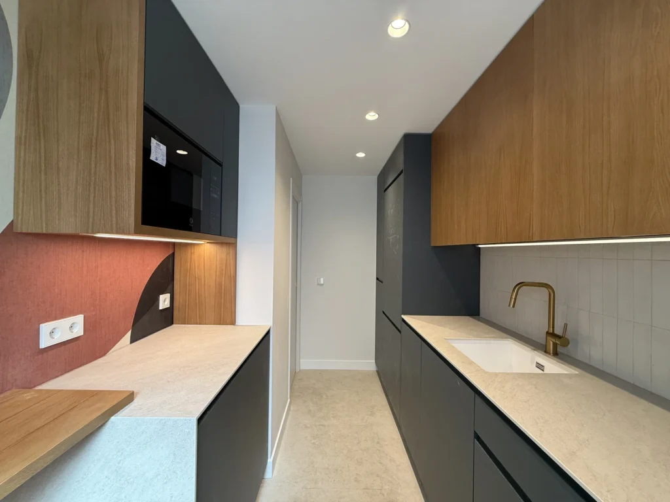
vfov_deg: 85.7
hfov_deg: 102.1
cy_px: 251
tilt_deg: +0.1
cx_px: 335
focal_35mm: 14
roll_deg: -1.1
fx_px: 271
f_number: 2.2
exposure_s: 1/100
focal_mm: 2.22
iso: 160
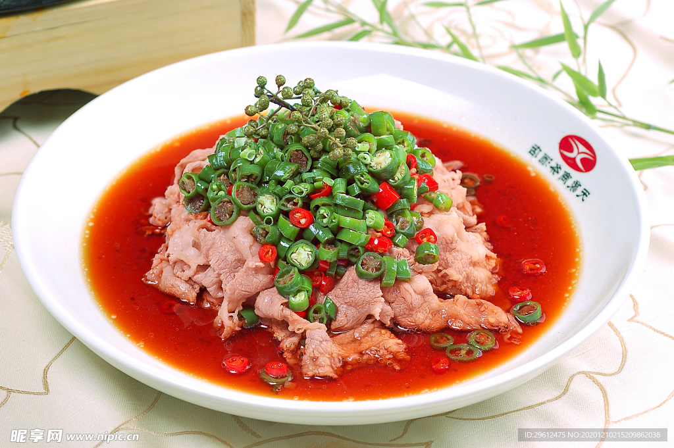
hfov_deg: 22.6
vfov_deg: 15.2
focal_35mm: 90
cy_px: 224
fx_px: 1684
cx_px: 337
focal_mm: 60
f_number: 7.1
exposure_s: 1/640
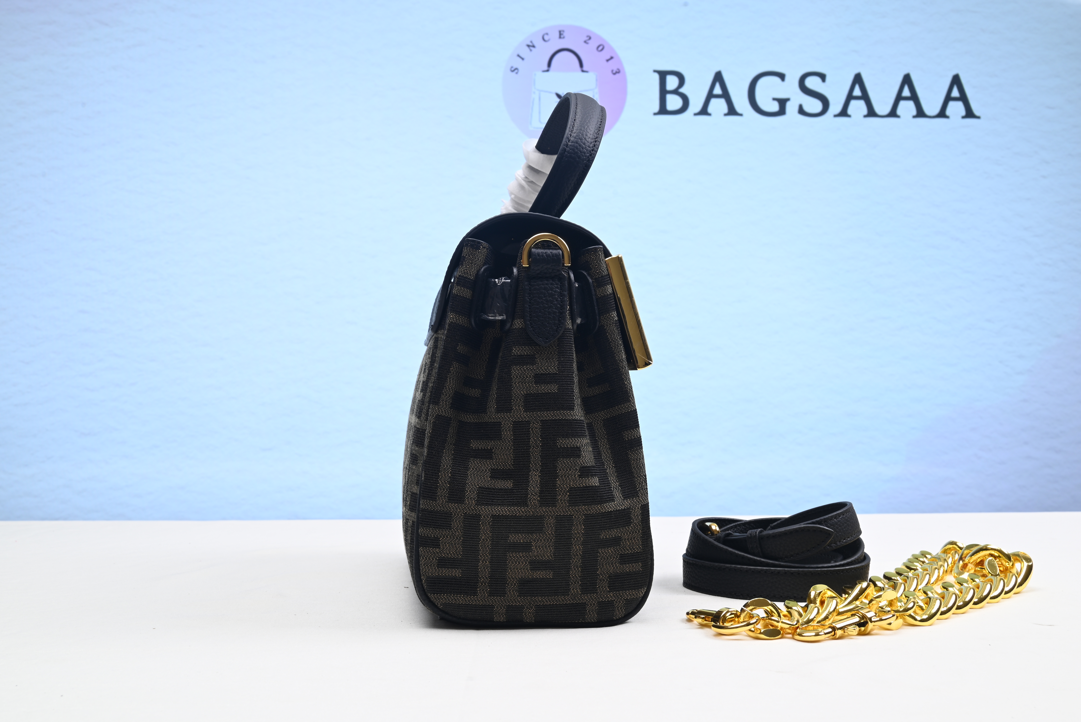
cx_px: 540
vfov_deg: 35.1
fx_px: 1141
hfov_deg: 50.7
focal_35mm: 38
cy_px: 361
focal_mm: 38
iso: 100
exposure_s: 1/2
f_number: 16
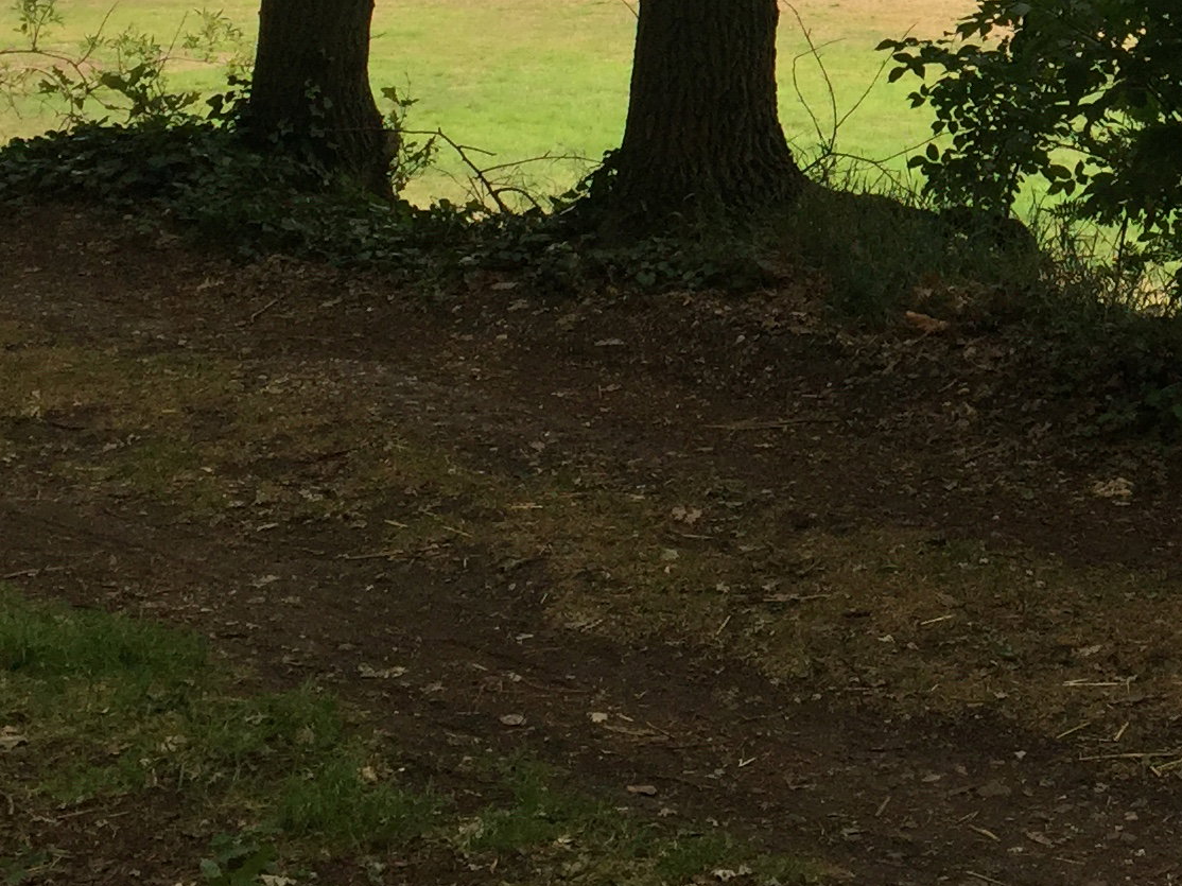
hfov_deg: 21.9
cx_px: 1256
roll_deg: -2.3
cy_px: -120
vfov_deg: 16.8
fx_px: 2902
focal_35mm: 85
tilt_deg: -3.1
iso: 32
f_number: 2.2
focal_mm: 4.15
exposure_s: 1/760
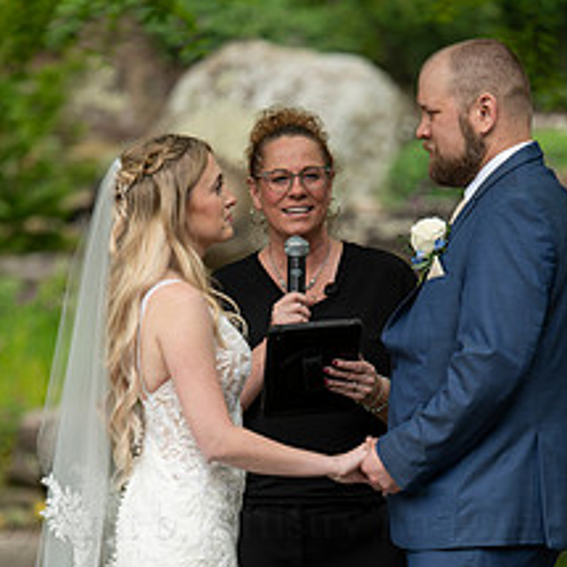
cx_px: 320
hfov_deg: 4.9
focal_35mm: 355
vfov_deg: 4.9
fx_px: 6579
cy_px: 498
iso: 125
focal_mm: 200
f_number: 3.5
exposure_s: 1/160
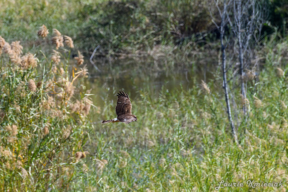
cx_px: 132
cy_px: 107
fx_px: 6559
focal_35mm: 820
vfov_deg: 1.7
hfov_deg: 2.5
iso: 500
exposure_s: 1/1250
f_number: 8
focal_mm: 400
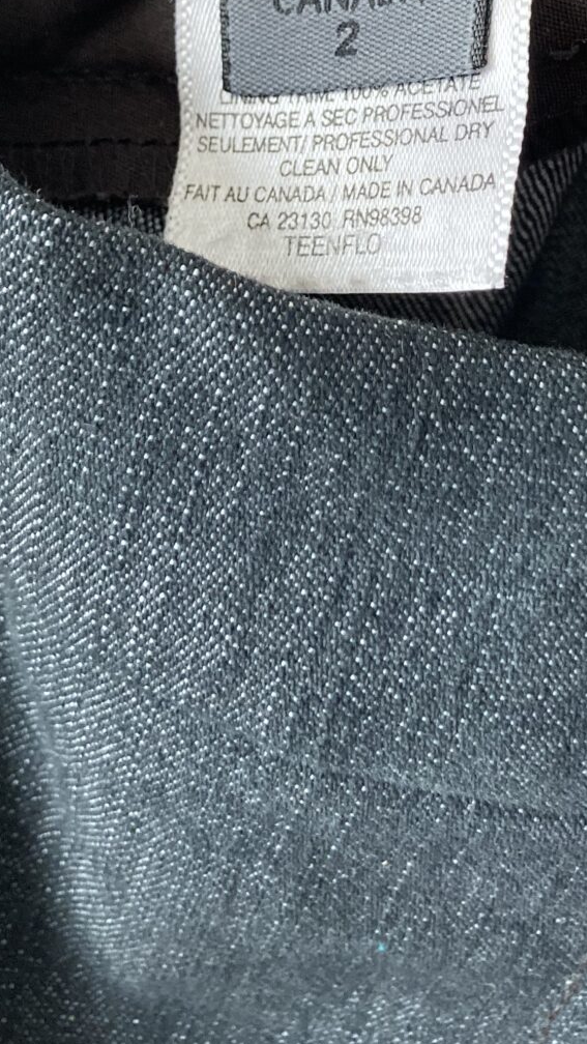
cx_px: 390
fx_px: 1716
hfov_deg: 19.4
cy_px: 153
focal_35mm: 62
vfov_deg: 32.5
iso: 125
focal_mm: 3.99
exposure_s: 1/60
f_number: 1.8
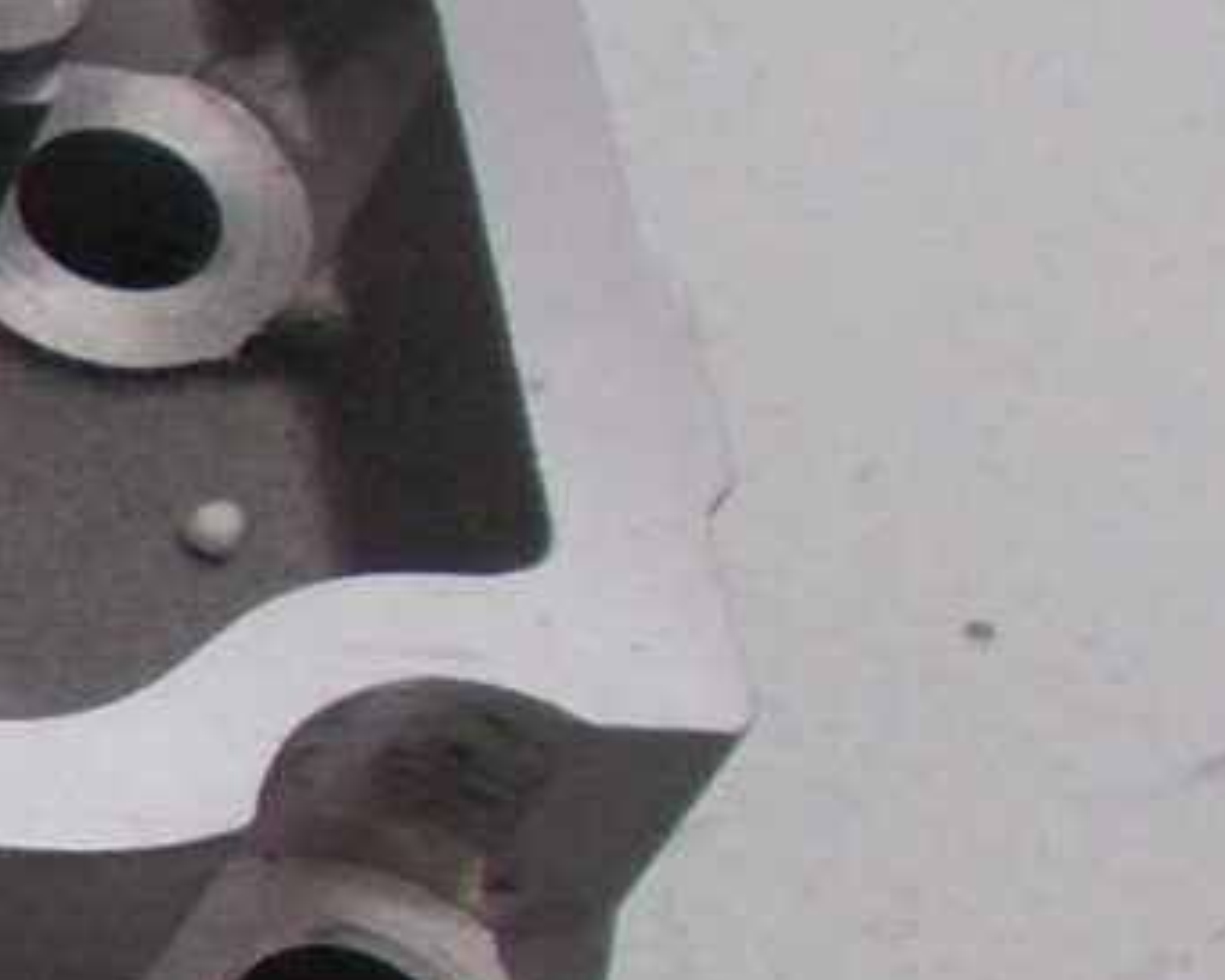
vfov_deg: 8.1
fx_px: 6925
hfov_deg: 7.8
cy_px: 858
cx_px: -3174
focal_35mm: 191
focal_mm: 4.6
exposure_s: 1/60
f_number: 3.2
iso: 80
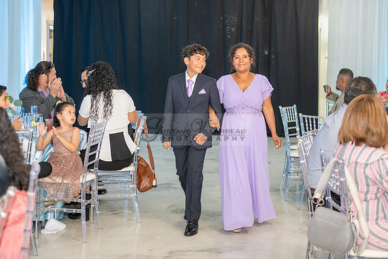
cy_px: 113
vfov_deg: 24.0
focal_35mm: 57
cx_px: 194
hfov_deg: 35.3
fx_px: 610
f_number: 3.2
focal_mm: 50
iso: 1000
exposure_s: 1/160
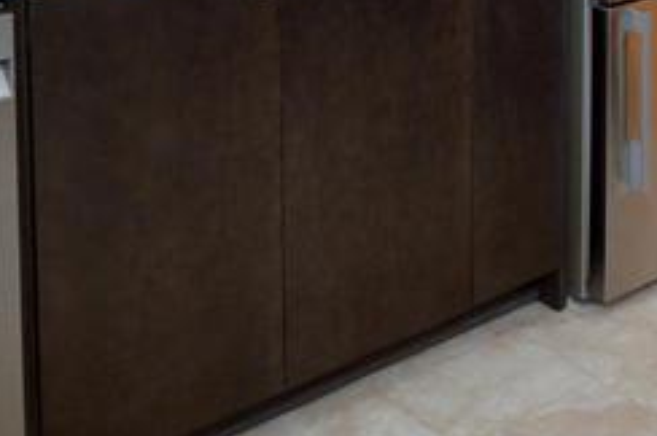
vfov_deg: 18.7
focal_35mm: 63
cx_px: 797
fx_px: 1148
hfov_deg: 27.8
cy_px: -235
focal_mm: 10
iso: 400
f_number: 5
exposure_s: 1/100
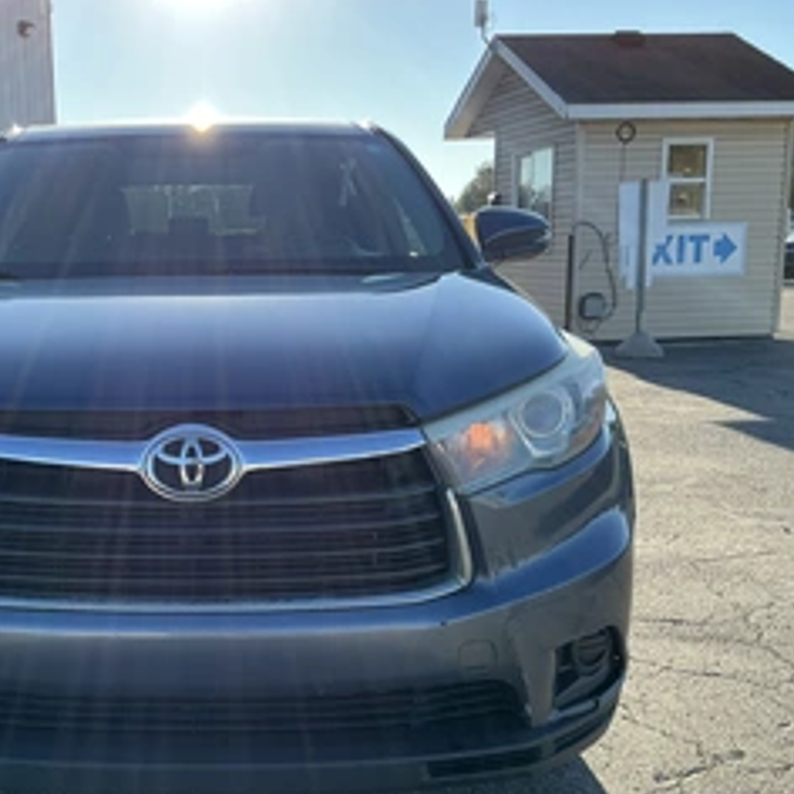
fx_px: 1090
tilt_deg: -8.3
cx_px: 161
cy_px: 471
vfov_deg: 39.9
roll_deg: +0.8
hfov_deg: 38.6
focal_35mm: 42
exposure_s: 1/574
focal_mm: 3
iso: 25
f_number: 1.8
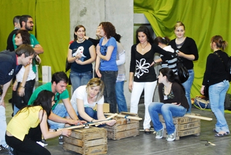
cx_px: 137
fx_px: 572
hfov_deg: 22.8
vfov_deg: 15.4
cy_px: 87
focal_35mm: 89
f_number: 4
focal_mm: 29
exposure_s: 1/30
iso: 640
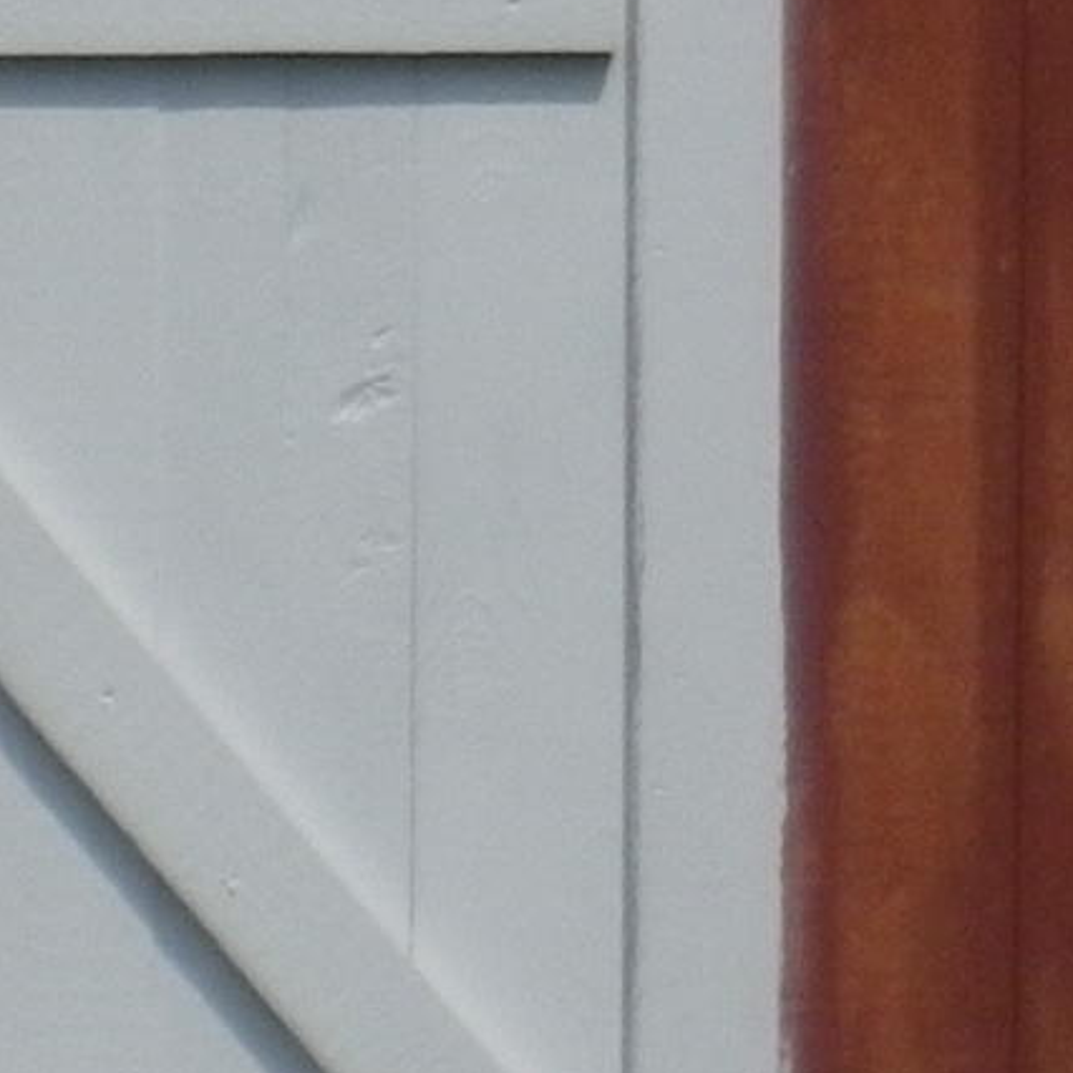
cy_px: 718
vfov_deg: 2.5
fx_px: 24864
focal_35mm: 709
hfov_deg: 2.5
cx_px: -496
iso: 100
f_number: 5.3
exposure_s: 1/1500
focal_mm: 20.56
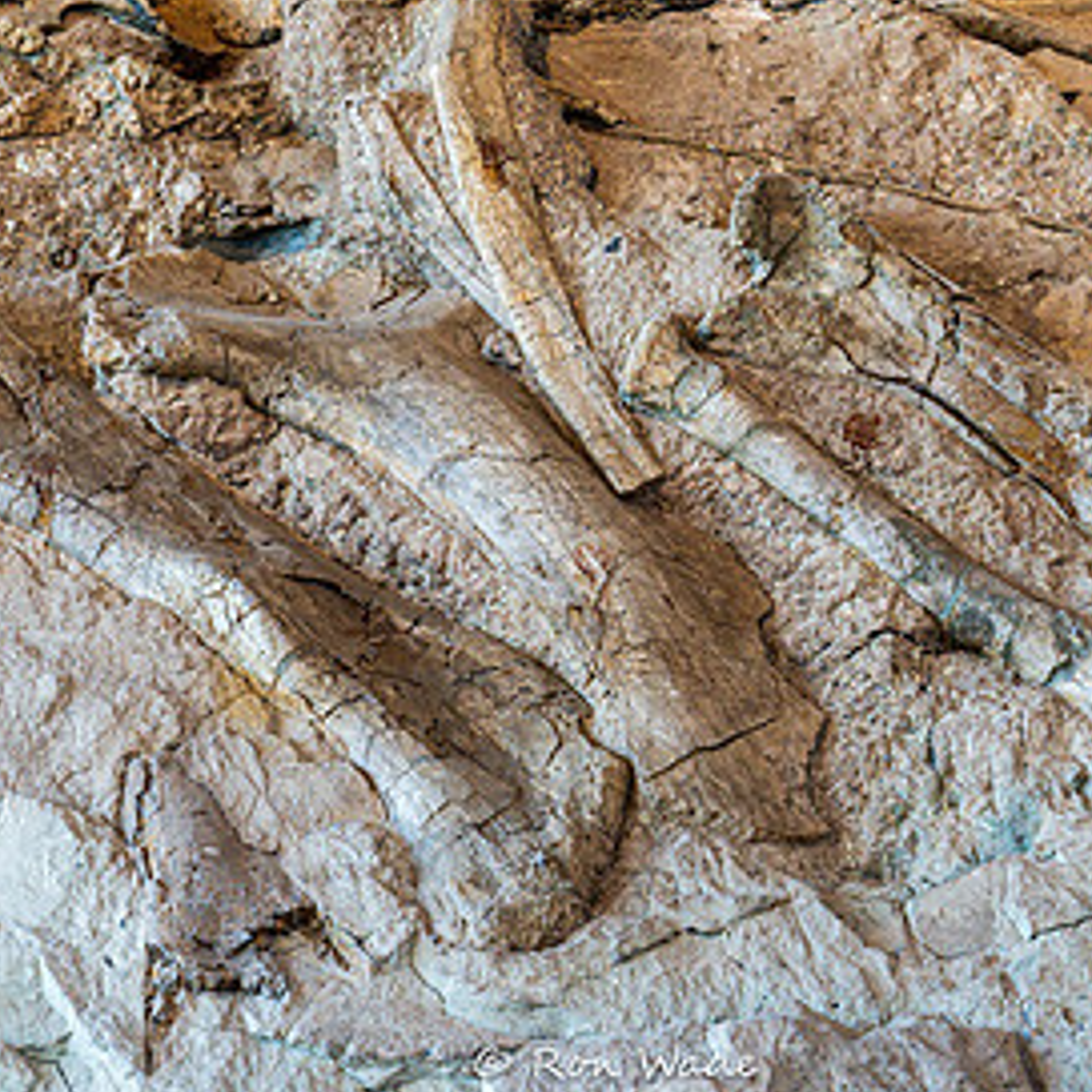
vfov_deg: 13.7
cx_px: 614
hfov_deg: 13.7
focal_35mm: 127
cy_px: 403
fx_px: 4533
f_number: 4
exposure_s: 1/160
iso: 800
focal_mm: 70
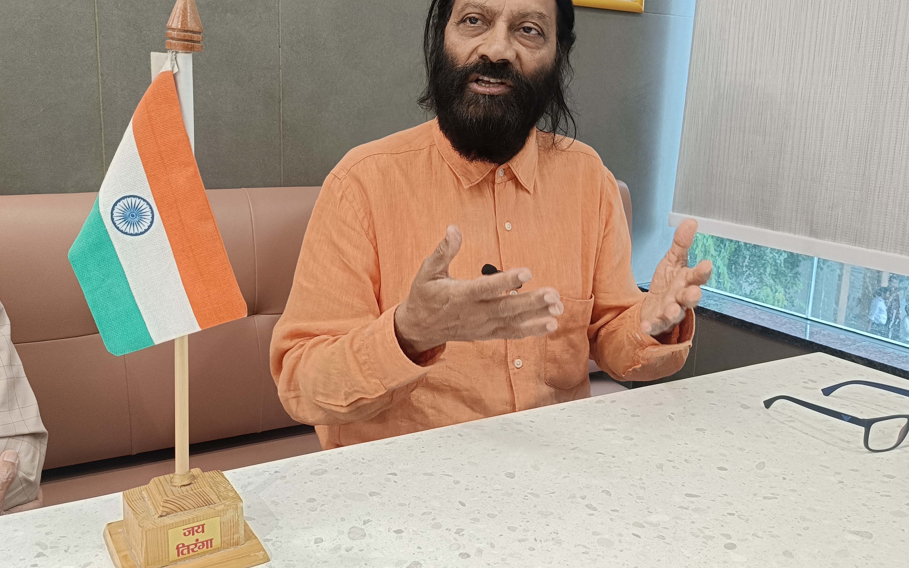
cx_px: 454
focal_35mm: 32
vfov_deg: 39.4
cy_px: 254
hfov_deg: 59.7
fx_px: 793
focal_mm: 4.7
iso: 893
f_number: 1.7
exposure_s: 1/99.9
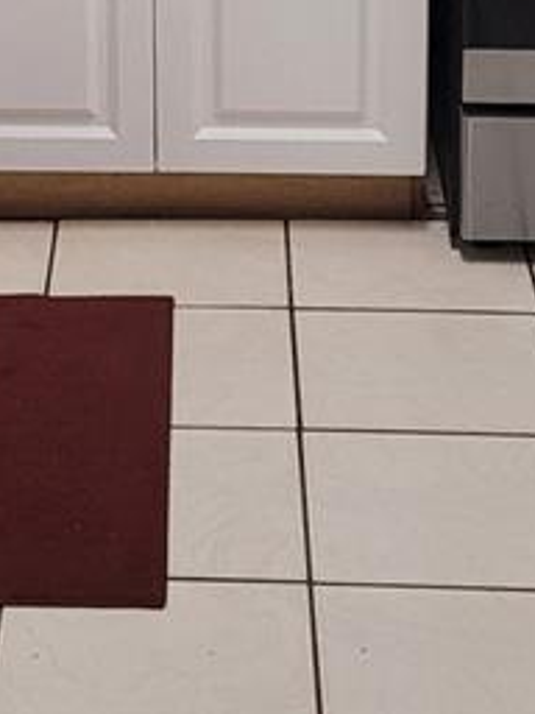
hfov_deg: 12.0
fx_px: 2514
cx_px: 22
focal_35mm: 122
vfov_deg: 15.4
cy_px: -204
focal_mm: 5.4
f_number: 1.8
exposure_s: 1/120
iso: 320
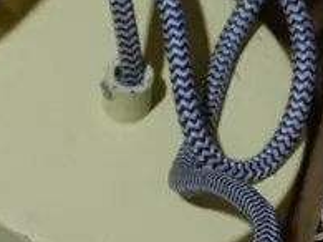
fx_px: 2844
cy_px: -57
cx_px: -361
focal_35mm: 305
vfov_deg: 4.8
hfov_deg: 6.3
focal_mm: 29
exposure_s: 1/60
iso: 320
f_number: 5.4
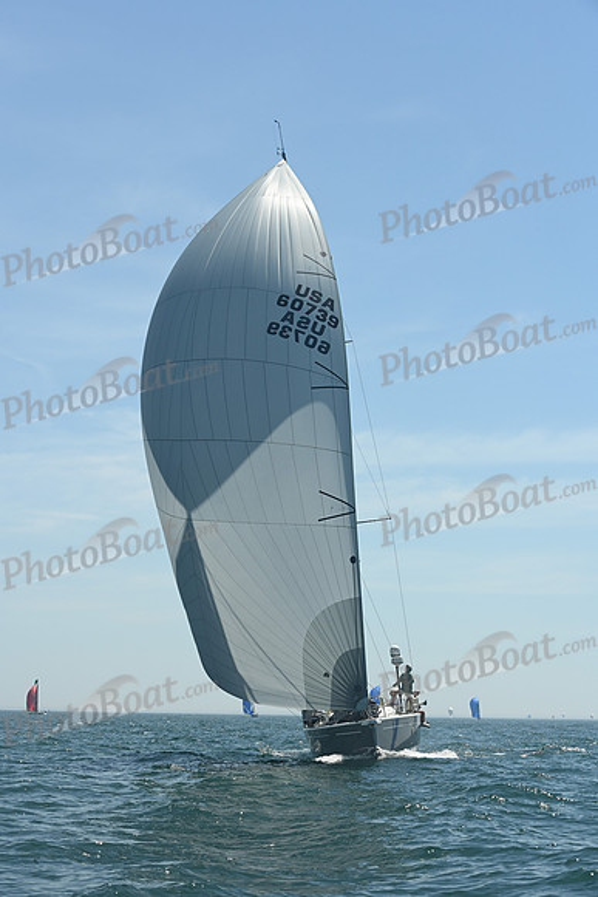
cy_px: 448
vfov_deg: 28.8
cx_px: 299
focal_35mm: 70
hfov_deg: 19.5
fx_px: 1743
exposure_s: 1/1000
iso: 320
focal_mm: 70
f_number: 9
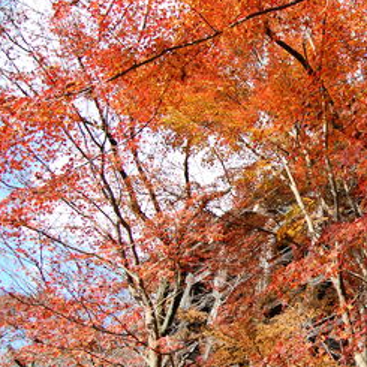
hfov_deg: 31.7
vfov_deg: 34.0
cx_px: 358
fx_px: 600
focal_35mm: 50
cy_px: 197
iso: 200
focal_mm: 20
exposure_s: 1/200
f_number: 7.1
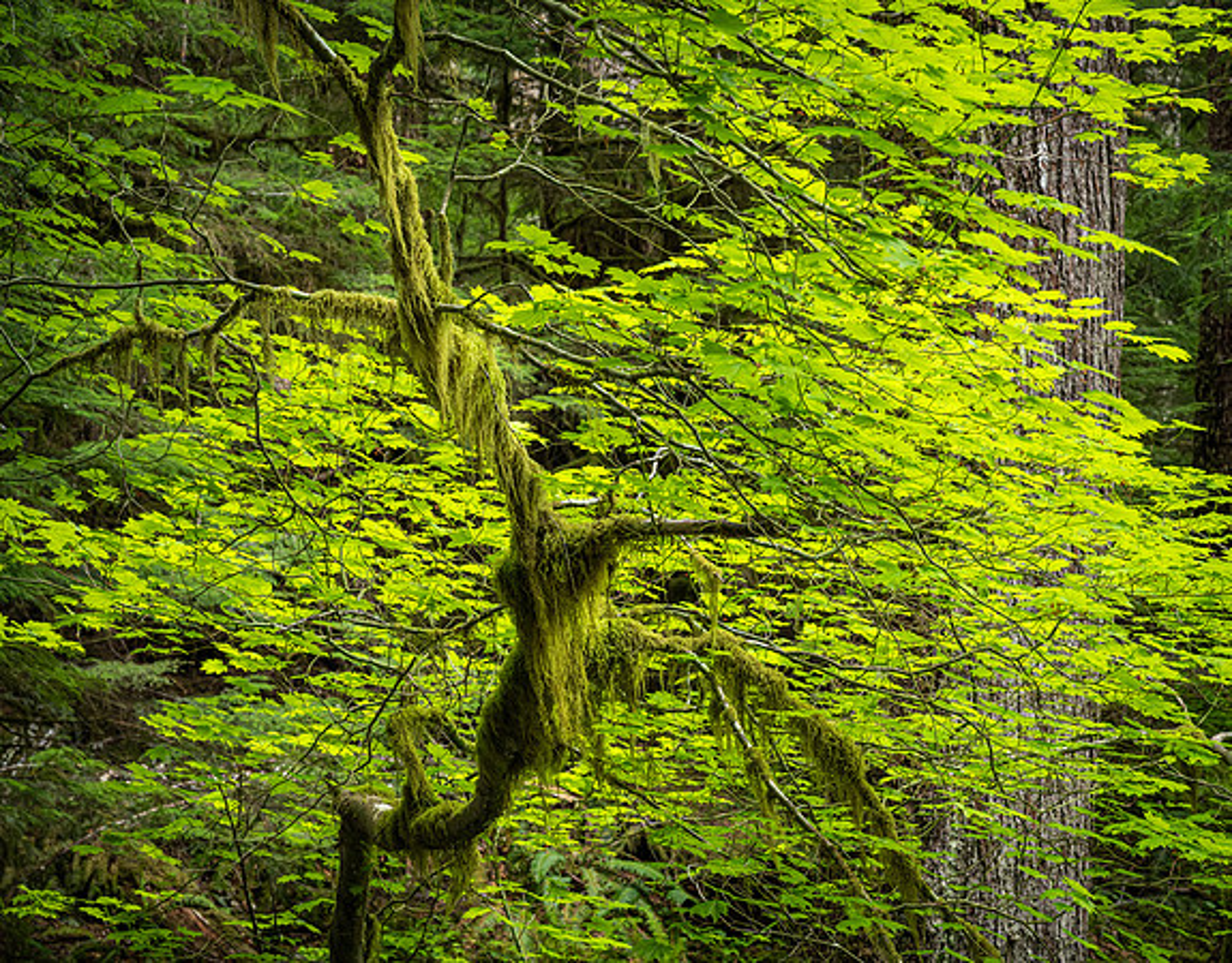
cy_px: 482
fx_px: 4820
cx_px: 723
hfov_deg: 14.6
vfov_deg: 11.4
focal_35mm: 133
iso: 400
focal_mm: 120
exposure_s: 1/5
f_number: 11
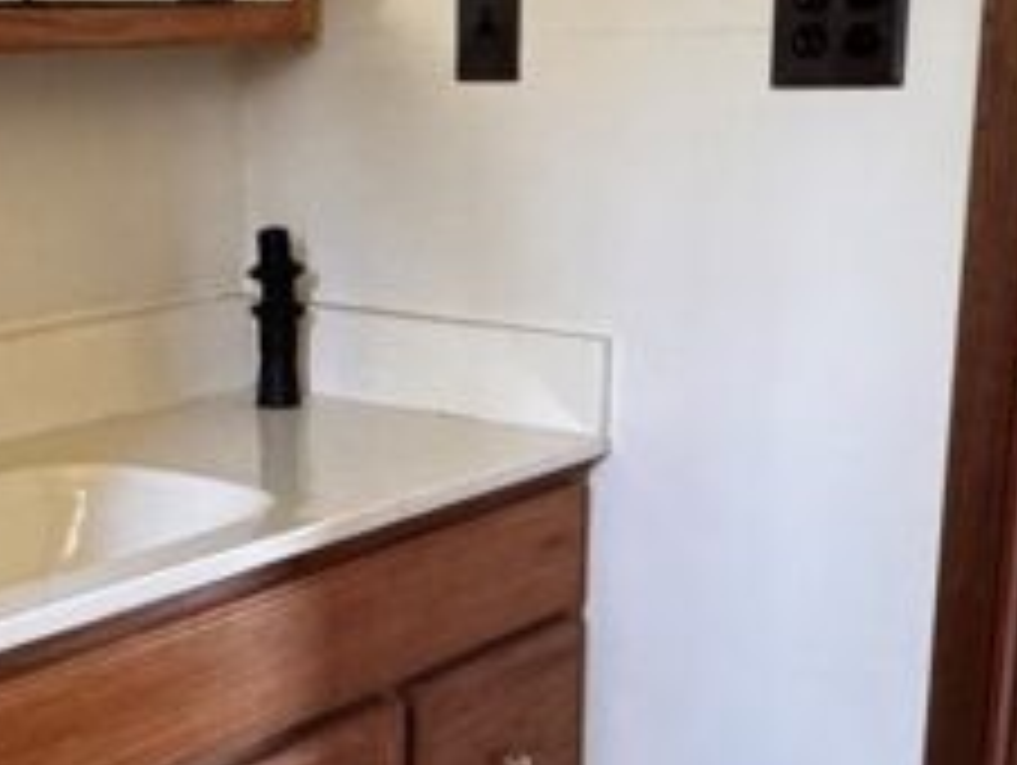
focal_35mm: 66
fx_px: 1941
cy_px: 490
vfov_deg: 22.2
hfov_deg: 28.9
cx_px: 241
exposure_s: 1/60
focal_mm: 2.22
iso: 1000
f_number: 2.2
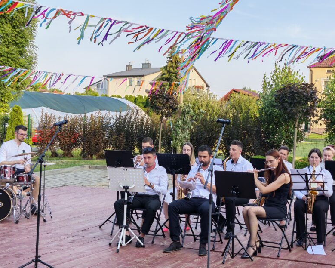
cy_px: 137
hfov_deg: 31.9
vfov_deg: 25.8
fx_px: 585
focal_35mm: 59
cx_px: 187
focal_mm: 6.55
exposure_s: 1/550
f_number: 1.6
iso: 50
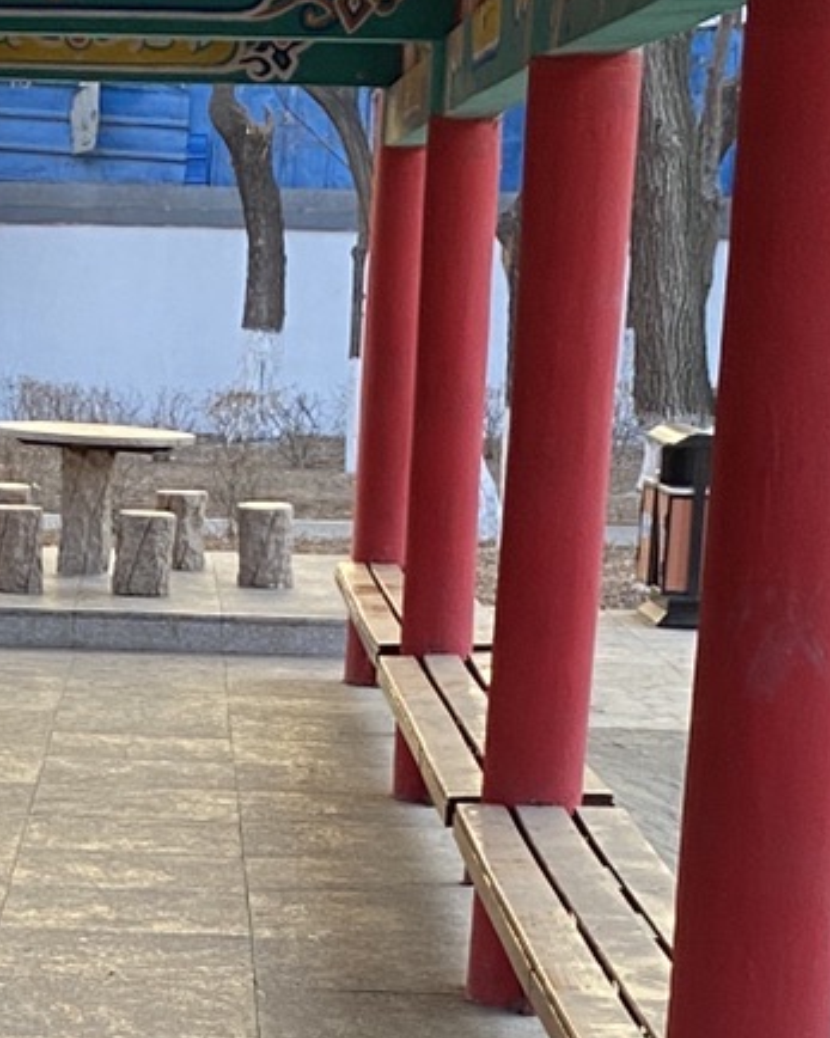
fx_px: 3594
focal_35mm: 117
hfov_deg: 12.9
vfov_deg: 16.1
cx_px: -81
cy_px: 1026
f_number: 1.8
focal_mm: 4.25
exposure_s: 1/50
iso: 80
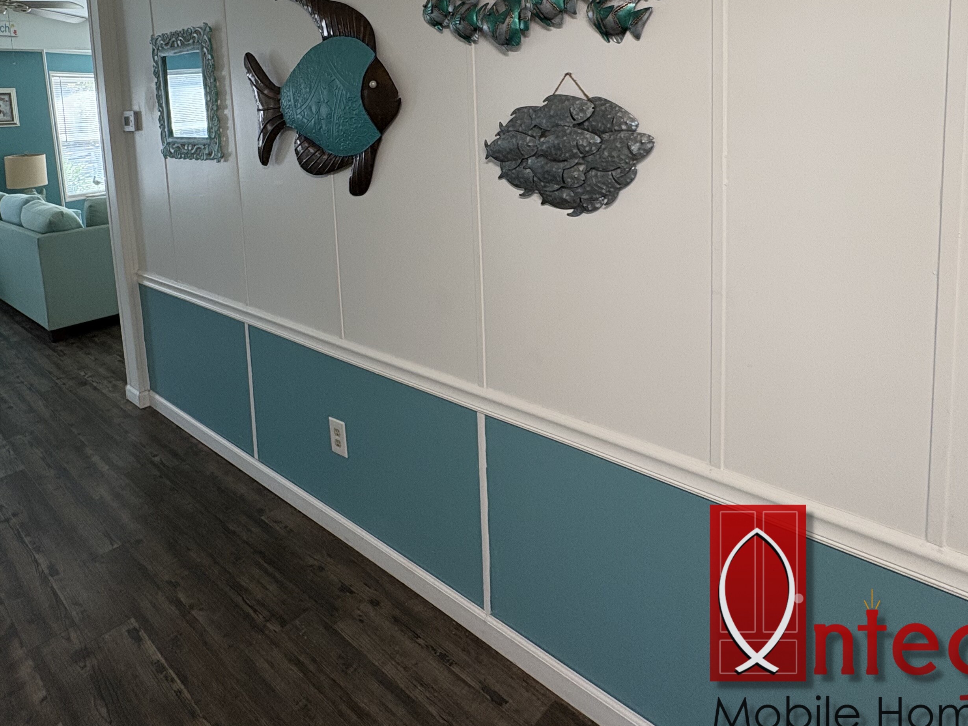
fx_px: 643
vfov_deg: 56.1
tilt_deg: -6.3
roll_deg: +3.1
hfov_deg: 73.7
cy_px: 184
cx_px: 429
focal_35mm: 23
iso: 200
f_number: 2.2
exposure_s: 1/120
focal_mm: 2.22
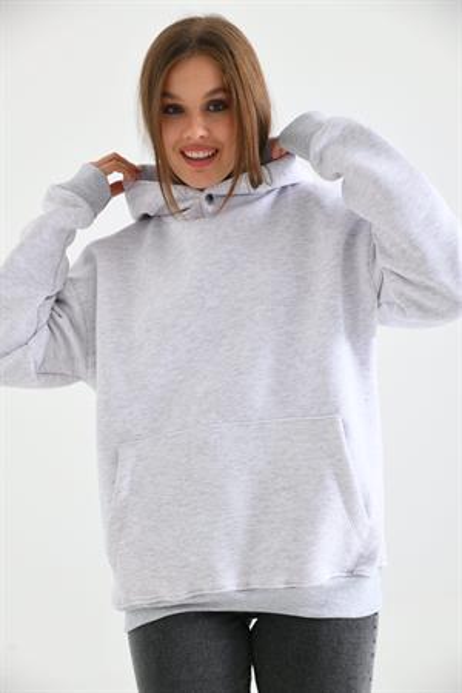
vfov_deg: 32.4
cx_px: 231
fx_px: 1193
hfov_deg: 21.9
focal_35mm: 62
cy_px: 346
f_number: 5.6
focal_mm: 62
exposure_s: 1/125
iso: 100
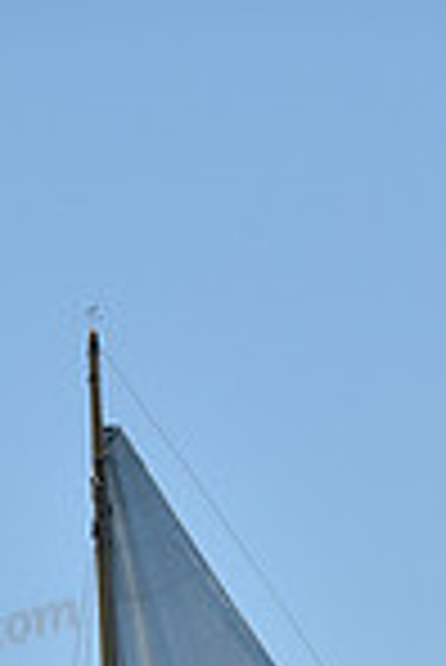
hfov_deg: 1.8
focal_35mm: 782
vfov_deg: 2.6
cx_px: 313
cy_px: 1264
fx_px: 14497
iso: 250
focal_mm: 200
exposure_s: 1/1250
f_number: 7.1
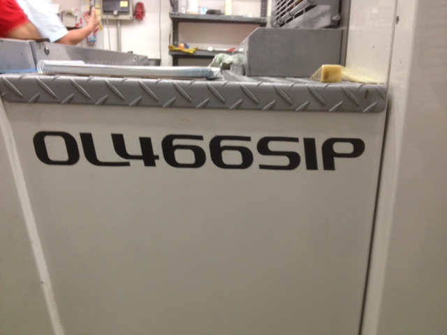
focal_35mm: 35
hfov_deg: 52.6
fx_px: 452
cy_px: 168
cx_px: 224
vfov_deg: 40.7
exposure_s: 1/20
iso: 100
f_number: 2.4
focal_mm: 4.28
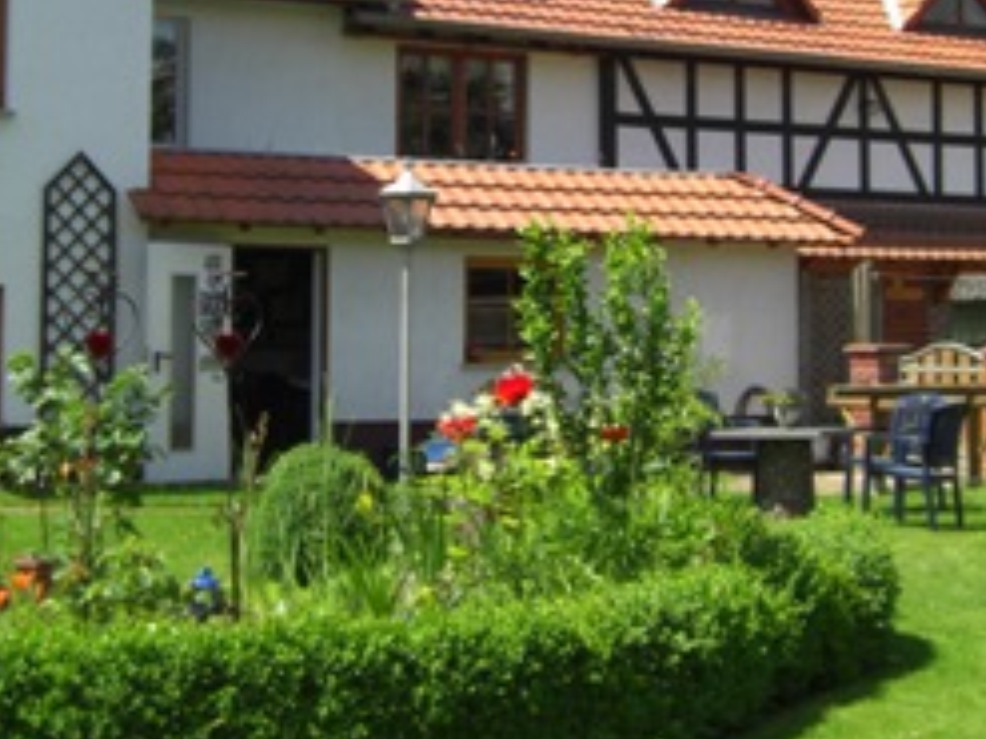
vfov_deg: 18.9
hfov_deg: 25.3
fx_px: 2192
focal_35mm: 77
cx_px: 419
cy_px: 130
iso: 80
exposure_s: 1/500
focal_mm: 7.9
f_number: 4
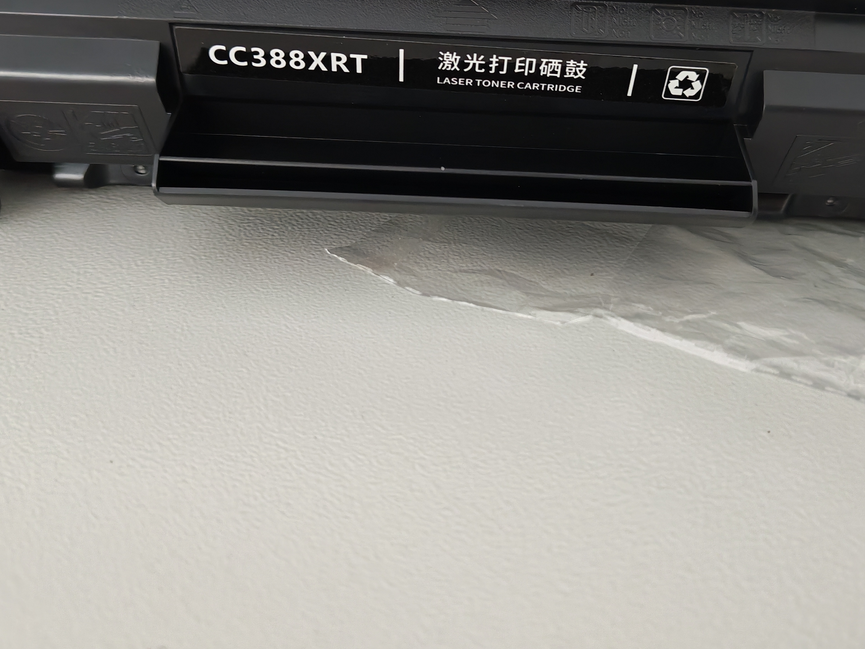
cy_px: 216
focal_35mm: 37
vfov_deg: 38.2
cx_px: 485
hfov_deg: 50.0
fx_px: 925
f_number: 1.9
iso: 2000
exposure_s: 1/33
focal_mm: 6.12
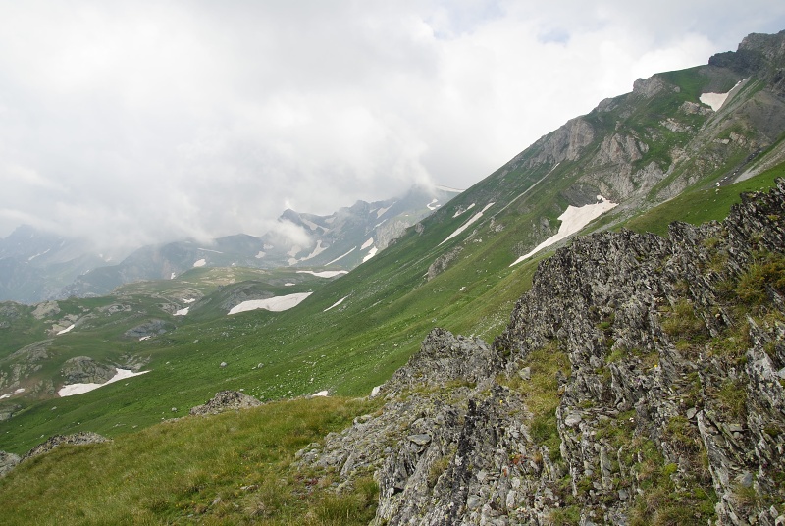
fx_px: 590
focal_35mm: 27
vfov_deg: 48.1
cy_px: 263
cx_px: 392
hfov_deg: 67.3
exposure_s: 1/125
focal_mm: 18
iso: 100
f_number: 9
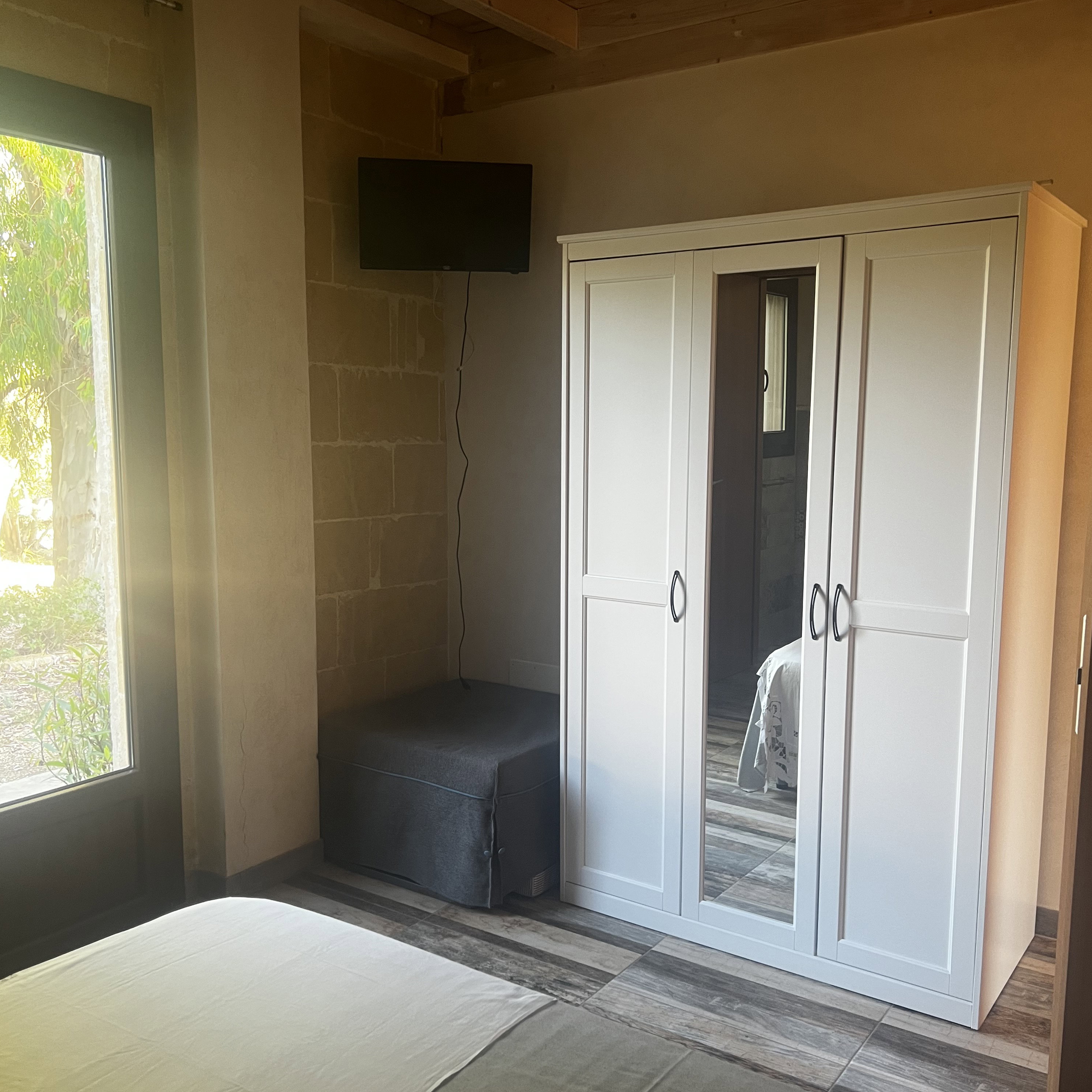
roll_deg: -0.5
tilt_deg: -8.7
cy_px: 566
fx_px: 1106
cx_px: 544
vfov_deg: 52.5
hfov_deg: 52.5
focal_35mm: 31
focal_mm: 5.7
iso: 100
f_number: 1.5
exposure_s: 1/50
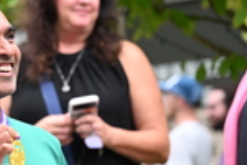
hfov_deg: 6.8
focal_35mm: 300
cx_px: -86
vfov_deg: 4.6
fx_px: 2058
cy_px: 75
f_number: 2.8
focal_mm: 82
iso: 640
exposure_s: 1/1250
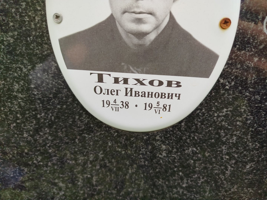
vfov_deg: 56.8
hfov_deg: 71.6
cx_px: 134
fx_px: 185
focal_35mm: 24
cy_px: 100
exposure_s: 1/116
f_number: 1.7
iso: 50
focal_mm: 5.31
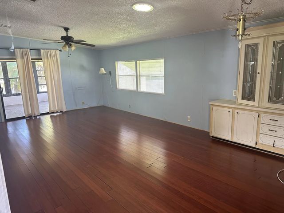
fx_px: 197
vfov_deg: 56.8
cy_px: 106
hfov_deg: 71.6
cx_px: 142
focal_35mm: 24
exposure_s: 1/77
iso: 250
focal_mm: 6.86
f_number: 1.78
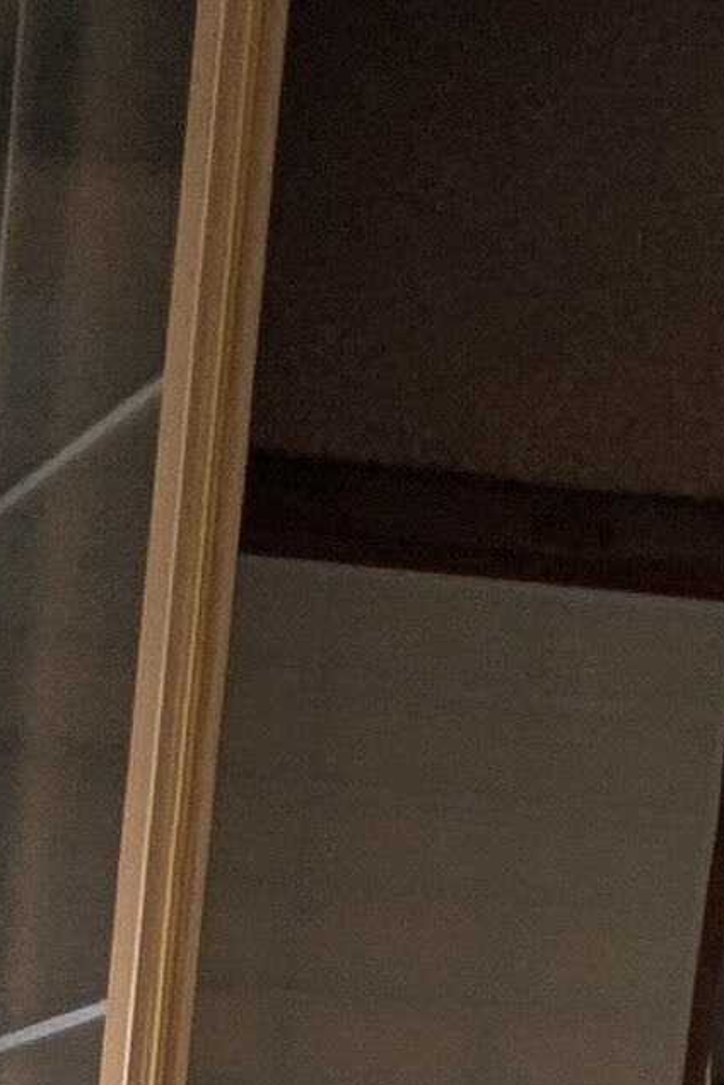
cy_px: 2009
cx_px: -714
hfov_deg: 11.6
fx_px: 3194
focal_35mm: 106
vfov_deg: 16.0
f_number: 2.2
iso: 46
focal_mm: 1.8
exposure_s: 1/183
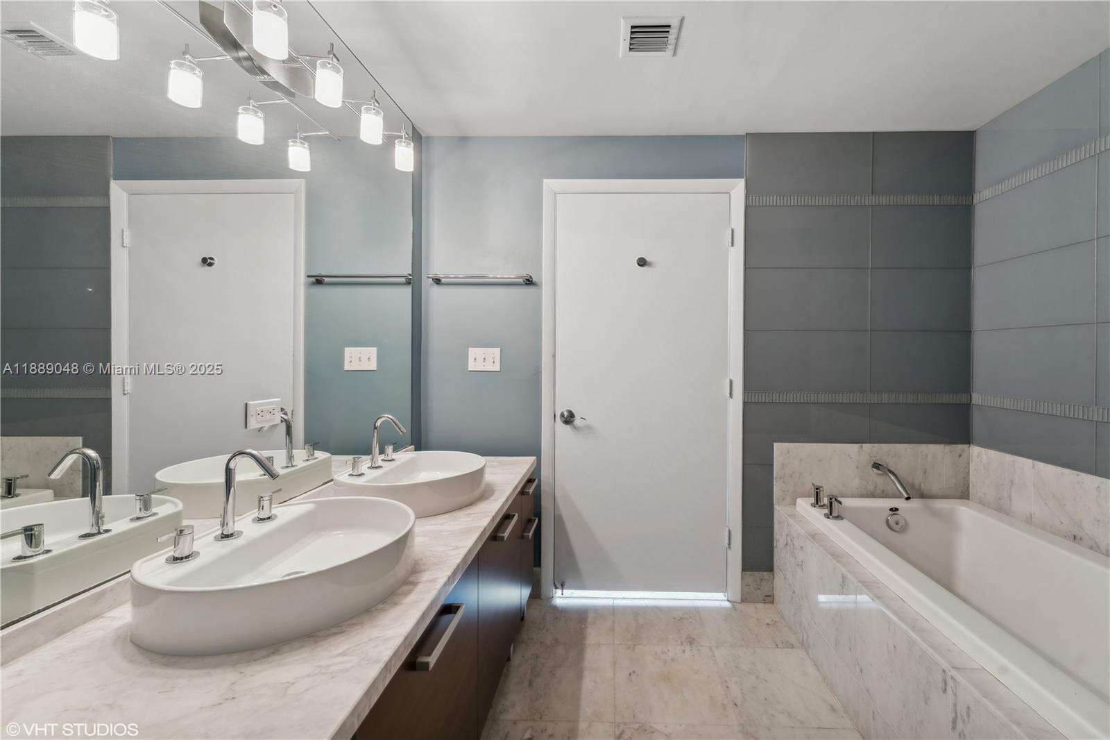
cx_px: 555
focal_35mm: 14
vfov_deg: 81.2
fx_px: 432
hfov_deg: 104.3
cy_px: 370
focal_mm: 14
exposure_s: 1/3.33
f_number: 9
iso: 250
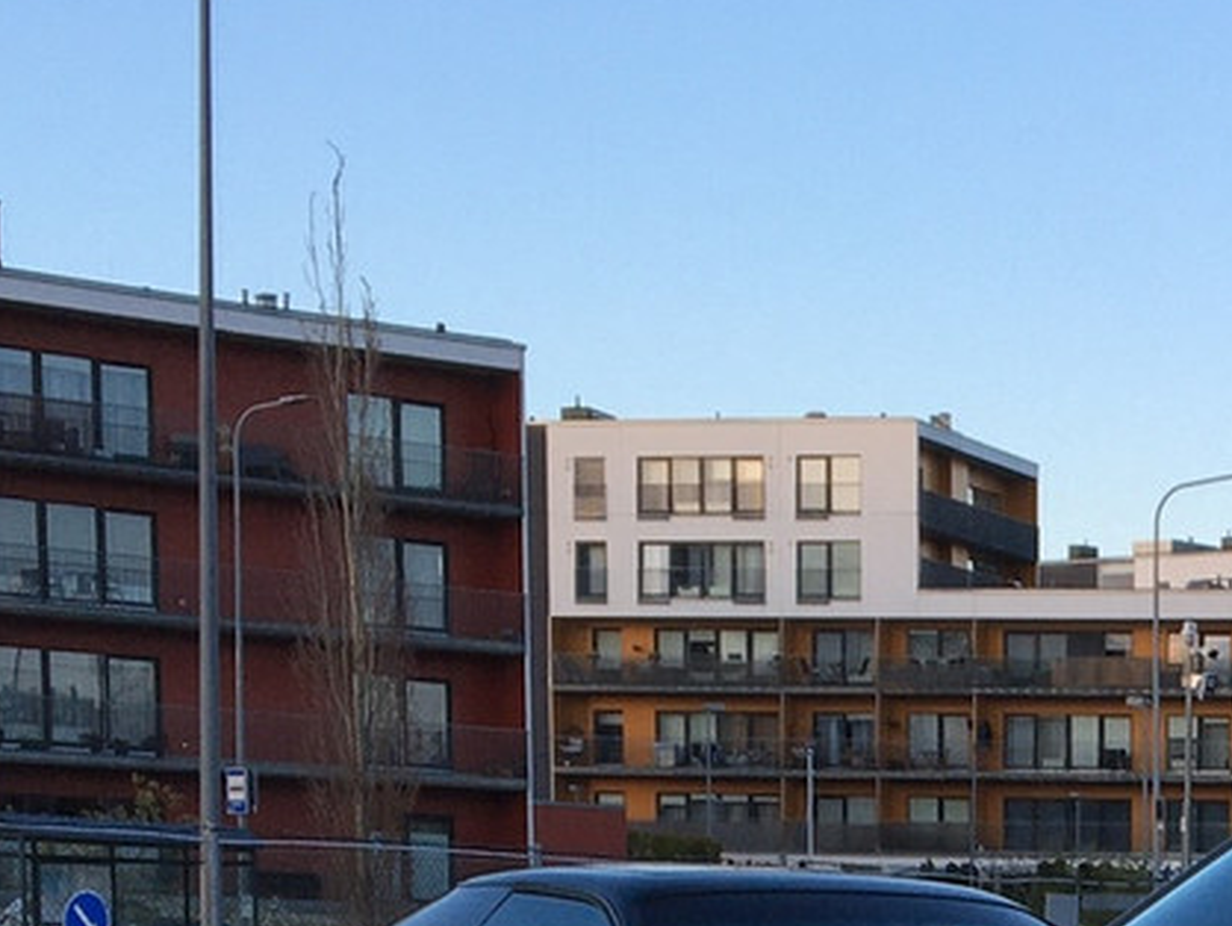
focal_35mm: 111
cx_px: 1456
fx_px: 3953
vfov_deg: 12.5
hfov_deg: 17.0
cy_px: 1489
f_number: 2.2
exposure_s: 1/199
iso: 25
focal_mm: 4.15
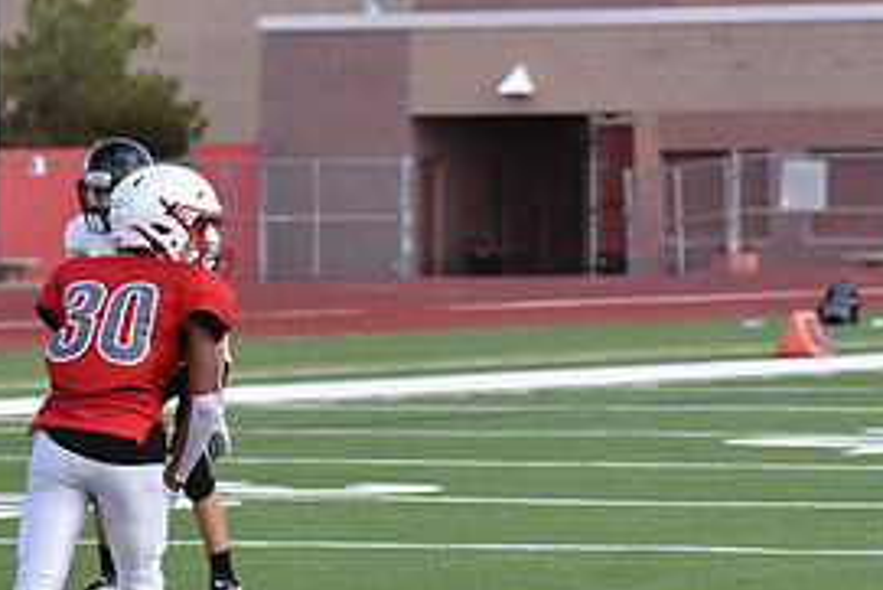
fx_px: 9448
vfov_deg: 3.6
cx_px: 91
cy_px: 341
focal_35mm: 385
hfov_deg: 5.3
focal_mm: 180
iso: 2200
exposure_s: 1/3200
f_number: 8
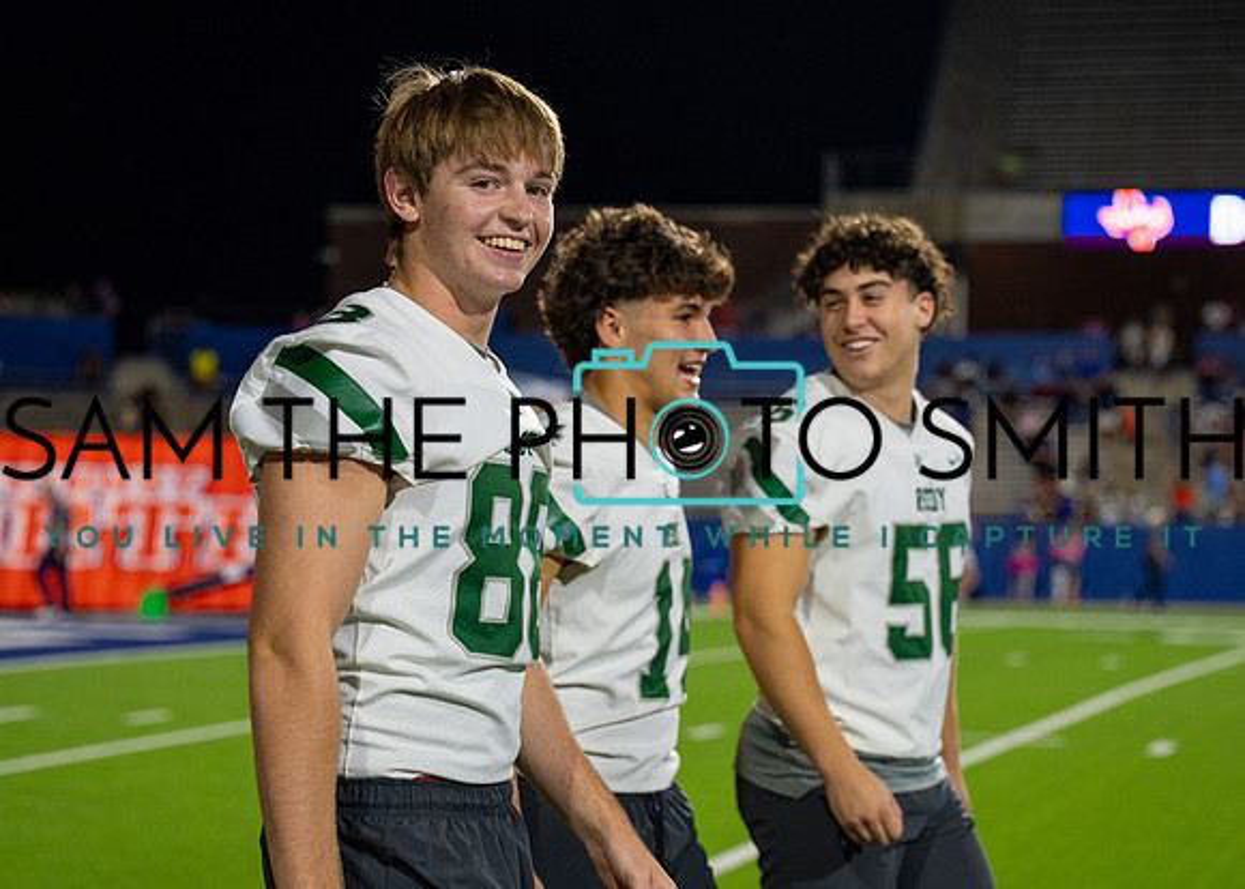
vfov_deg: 14.8
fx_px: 3417
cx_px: 635
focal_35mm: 97
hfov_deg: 20.7
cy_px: 486
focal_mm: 70
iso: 1250
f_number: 2.8
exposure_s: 1/1250
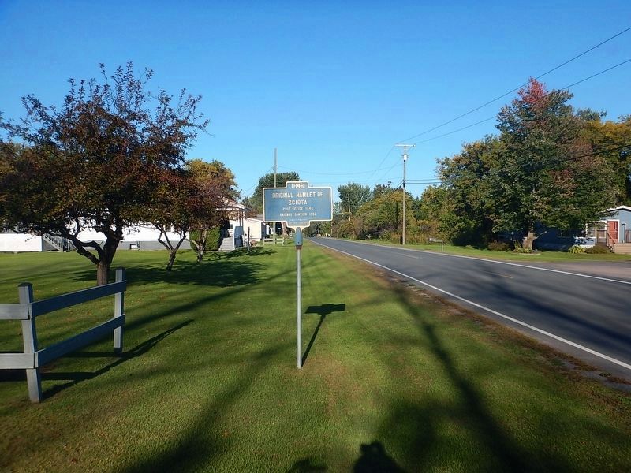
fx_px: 565
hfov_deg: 58.4
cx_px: 316
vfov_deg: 45.4
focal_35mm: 31
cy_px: 236
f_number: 4.2
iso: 125
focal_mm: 5.6
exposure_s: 1/800
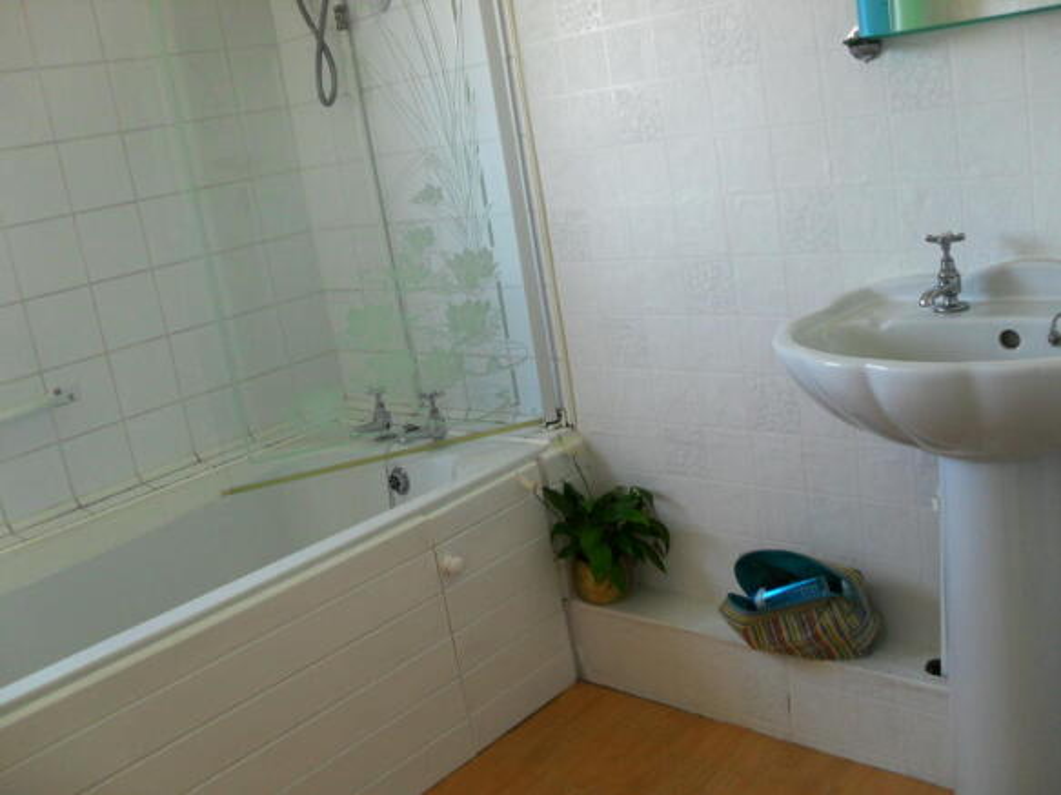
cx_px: 530
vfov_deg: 40.7
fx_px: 1073
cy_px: 398
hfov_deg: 52.6
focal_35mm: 35
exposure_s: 1/45
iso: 100
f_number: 2.8
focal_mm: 6.2
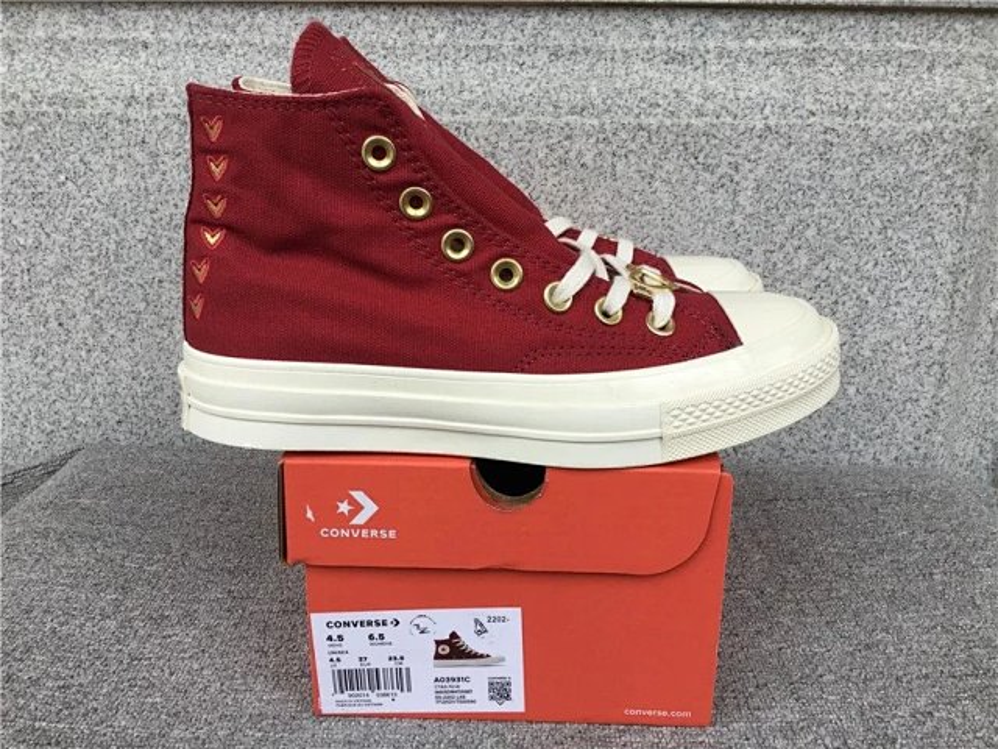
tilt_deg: -16.9
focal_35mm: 31
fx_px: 894
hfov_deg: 58.4
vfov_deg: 45.4
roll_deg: -0.7
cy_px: 374
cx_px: 499
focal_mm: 3.3
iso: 32
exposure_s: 1/100
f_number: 2.4
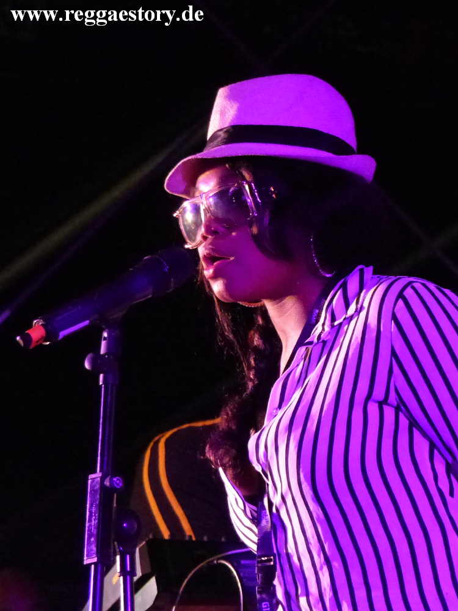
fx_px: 3652
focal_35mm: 207
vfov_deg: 9.6
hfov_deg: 7.2
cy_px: 306
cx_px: 229
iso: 1600
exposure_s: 1/160
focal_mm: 37.3
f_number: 2.8
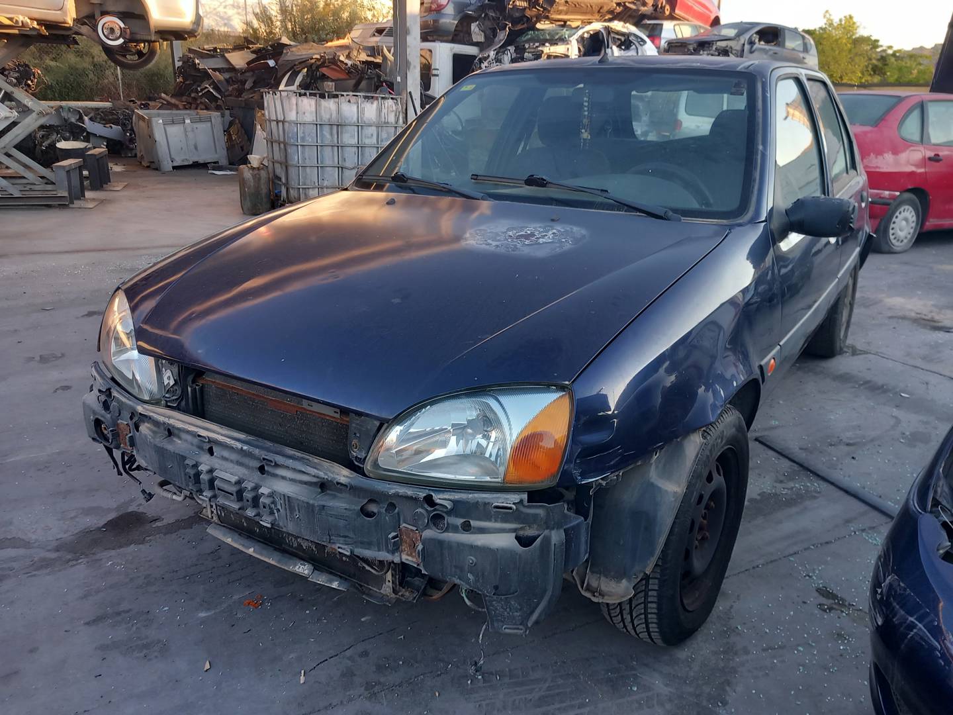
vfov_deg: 51.4
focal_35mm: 27
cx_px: 476
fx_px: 743
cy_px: 358
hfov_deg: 65.3
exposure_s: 1/50
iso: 64
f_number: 1.8
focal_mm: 4
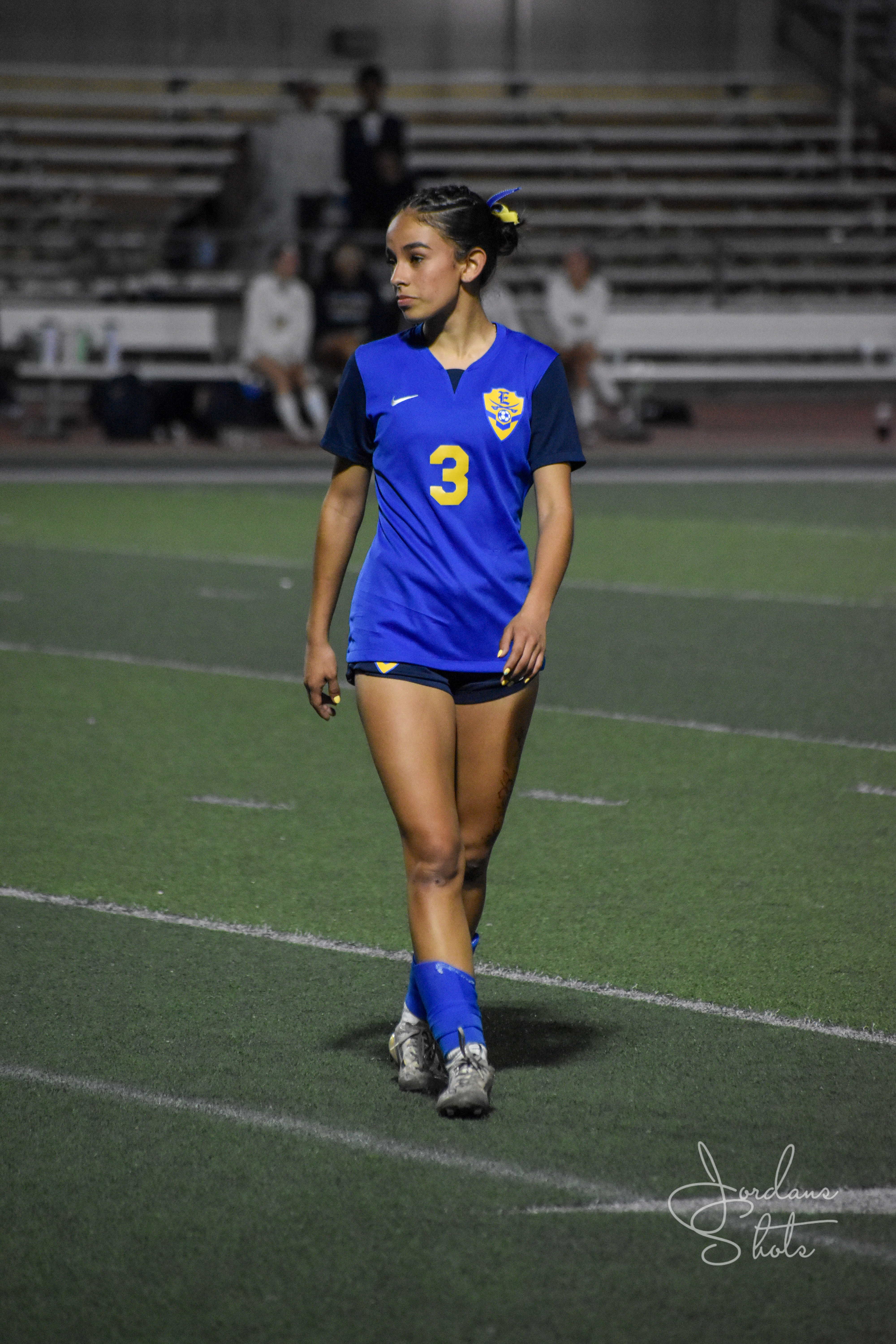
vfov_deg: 6.5
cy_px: 672
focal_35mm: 315
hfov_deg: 4.4
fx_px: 11759
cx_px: 448
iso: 3200
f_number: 5.6
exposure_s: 1/320
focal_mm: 210
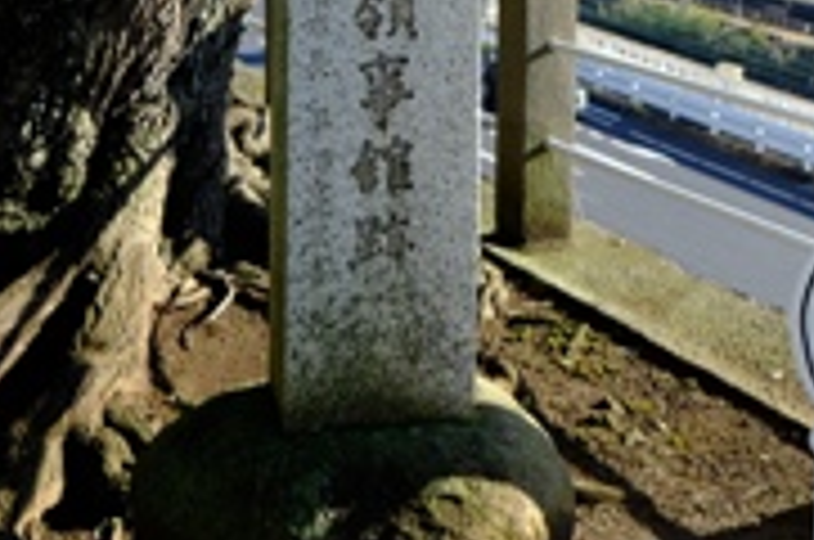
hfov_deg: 29.8
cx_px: 562
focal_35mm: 67
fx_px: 1512
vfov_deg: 19.5
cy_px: -25
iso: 200
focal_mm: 18
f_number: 3.2
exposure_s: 1/550
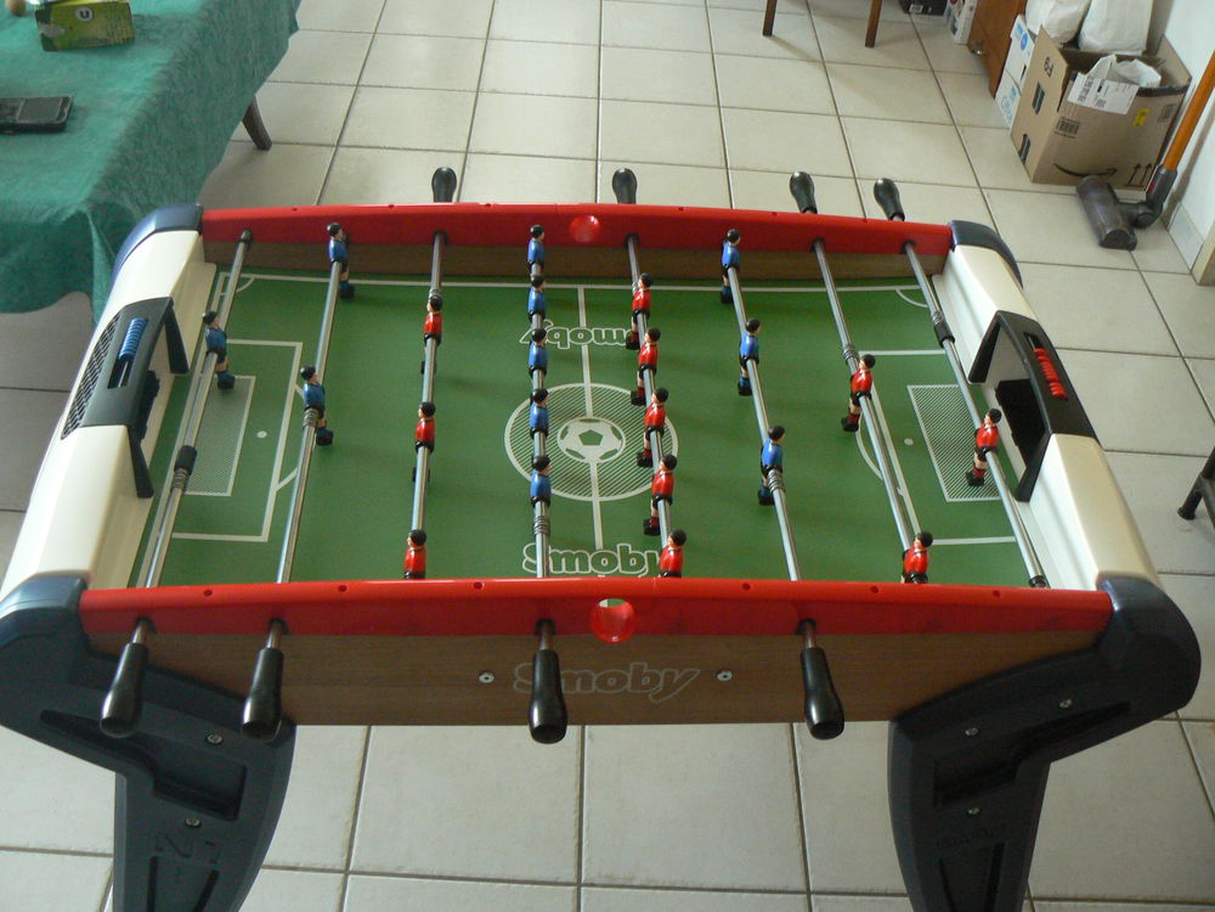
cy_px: 456
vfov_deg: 39.7
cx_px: 608
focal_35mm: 36
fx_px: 1264
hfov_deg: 51.4
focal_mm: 6
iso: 200
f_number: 2.8
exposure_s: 1/8
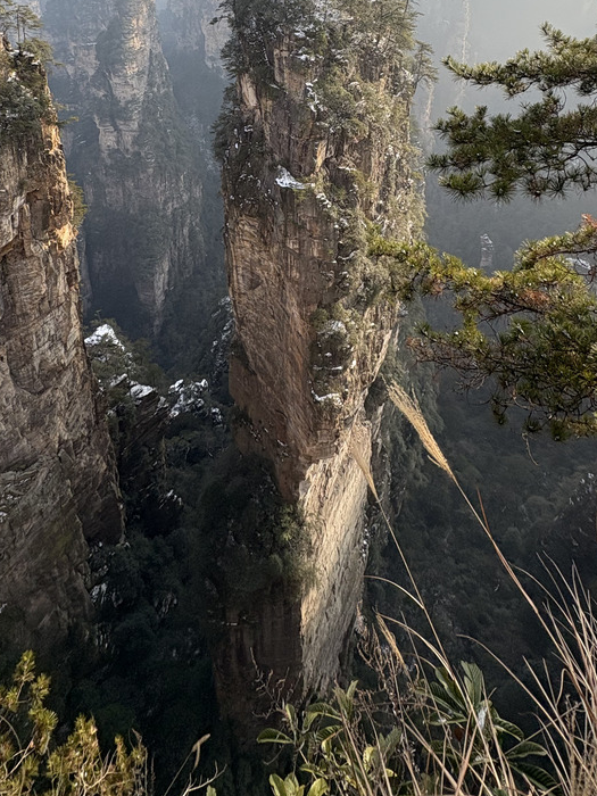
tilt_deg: -21.1
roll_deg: -0.3
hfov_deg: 56.8
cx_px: 285
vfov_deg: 63.5
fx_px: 552
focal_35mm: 24
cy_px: 128
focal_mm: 2.22
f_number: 2.2
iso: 64
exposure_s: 1/707
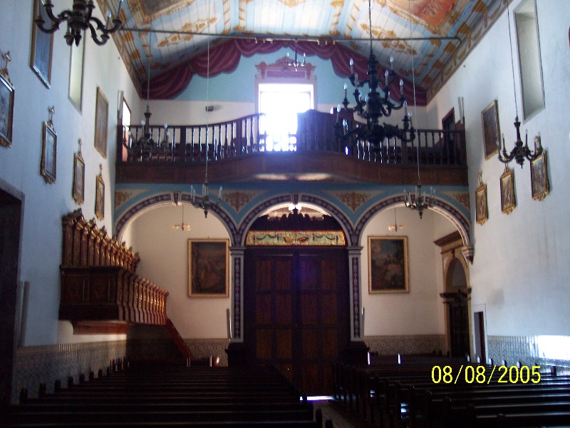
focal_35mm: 38
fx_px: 626
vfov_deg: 37.7
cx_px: 285
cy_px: 214
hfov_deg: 49.0
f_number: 2.8
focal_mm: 8
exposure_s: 1/8
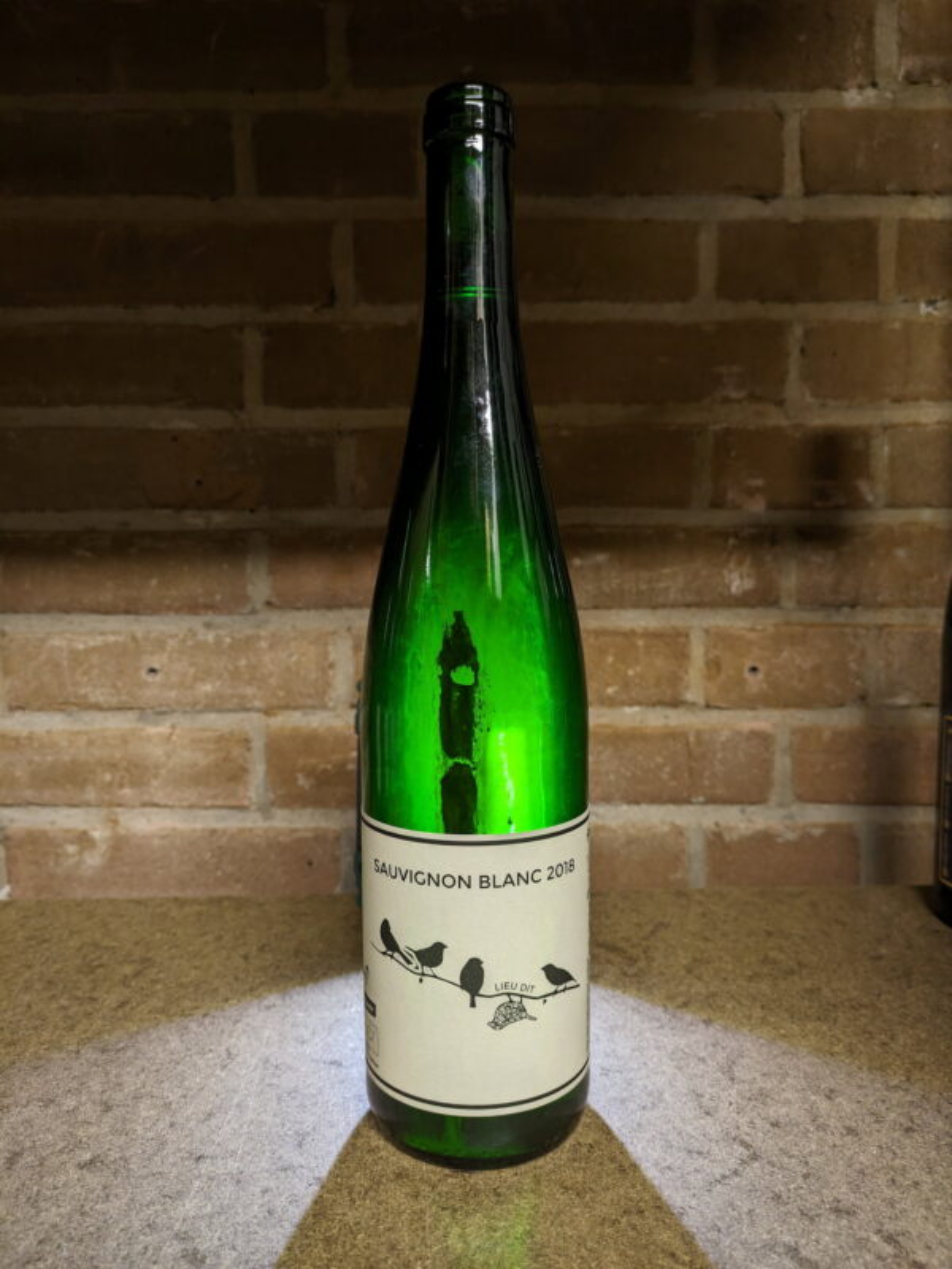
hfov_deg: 54.9
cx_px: 476
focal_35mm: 25
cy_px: 634
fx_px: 917
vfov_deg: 69.4
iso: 96
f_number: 1.89
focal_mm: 5.43
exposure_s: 1/25
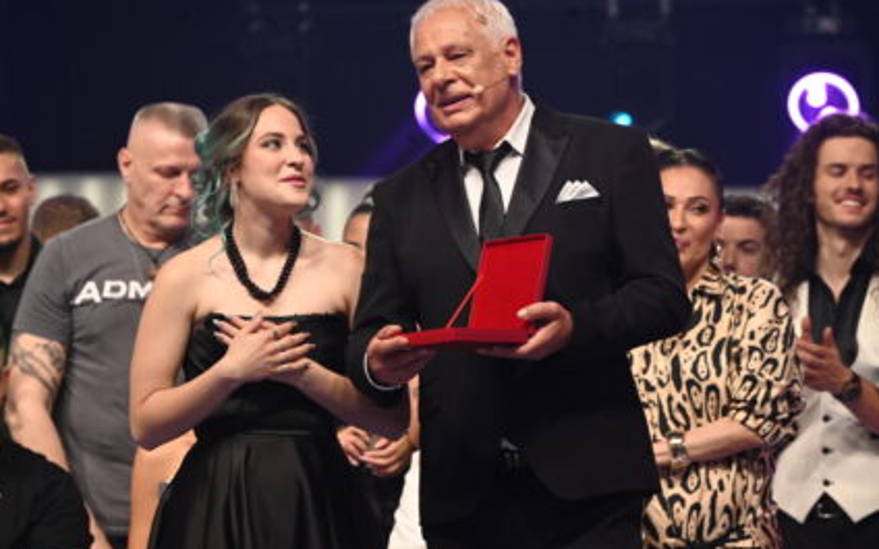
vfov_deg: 7.1
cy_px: 274
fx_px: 4432
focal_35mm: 185
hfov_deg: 11.3
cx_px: 438
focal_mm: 180
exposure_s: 1/80
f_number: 7.1
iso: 1000
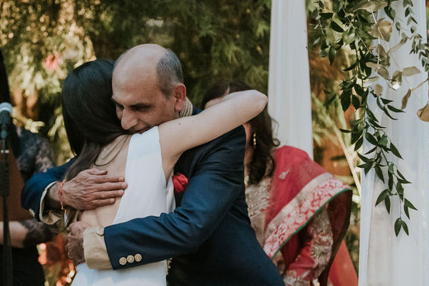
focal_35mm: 131
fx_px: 1562
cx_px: 139
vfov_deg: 10.5
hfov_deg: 15.6
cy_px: 109
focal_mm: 70
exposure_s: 1/80
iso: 6400
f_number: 2.8
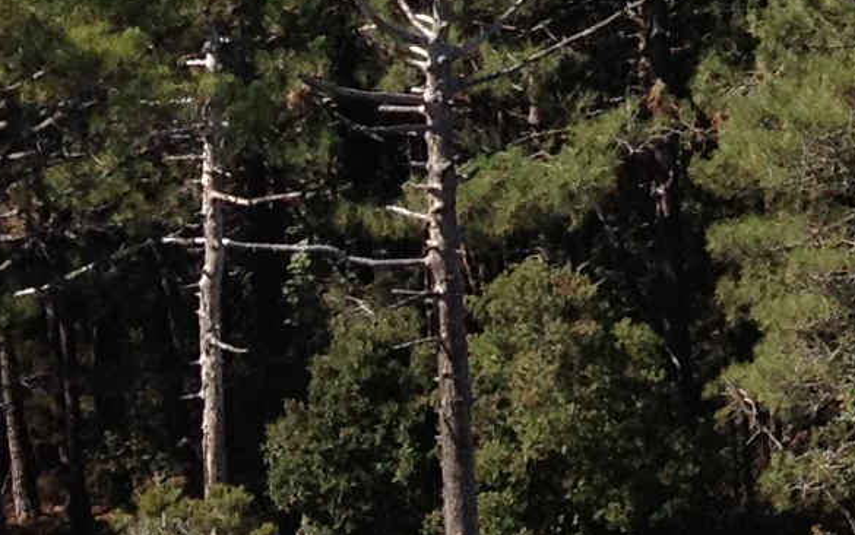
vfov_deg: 6.1
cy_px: -664
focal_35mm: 207
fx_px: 4825
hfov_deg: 9.4
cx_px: 1824
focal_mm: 4.28
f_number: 2.4
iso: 64
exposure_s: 1/1200
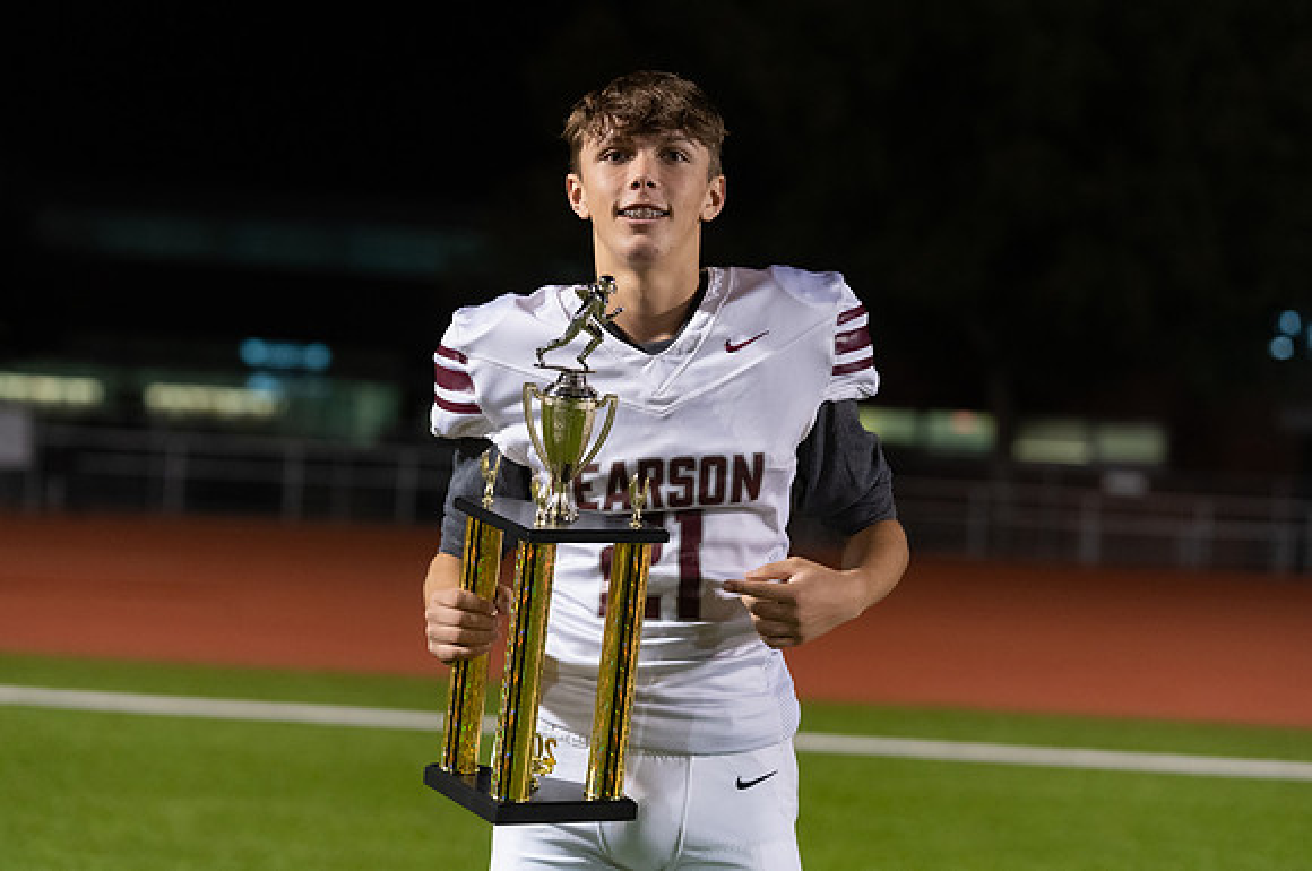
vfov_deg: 11.7
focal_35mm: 117
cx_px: 692
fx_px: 4251
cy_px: 410
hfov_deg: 17.5
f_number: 3.5
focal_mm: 105
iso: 4000
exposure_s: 1/320
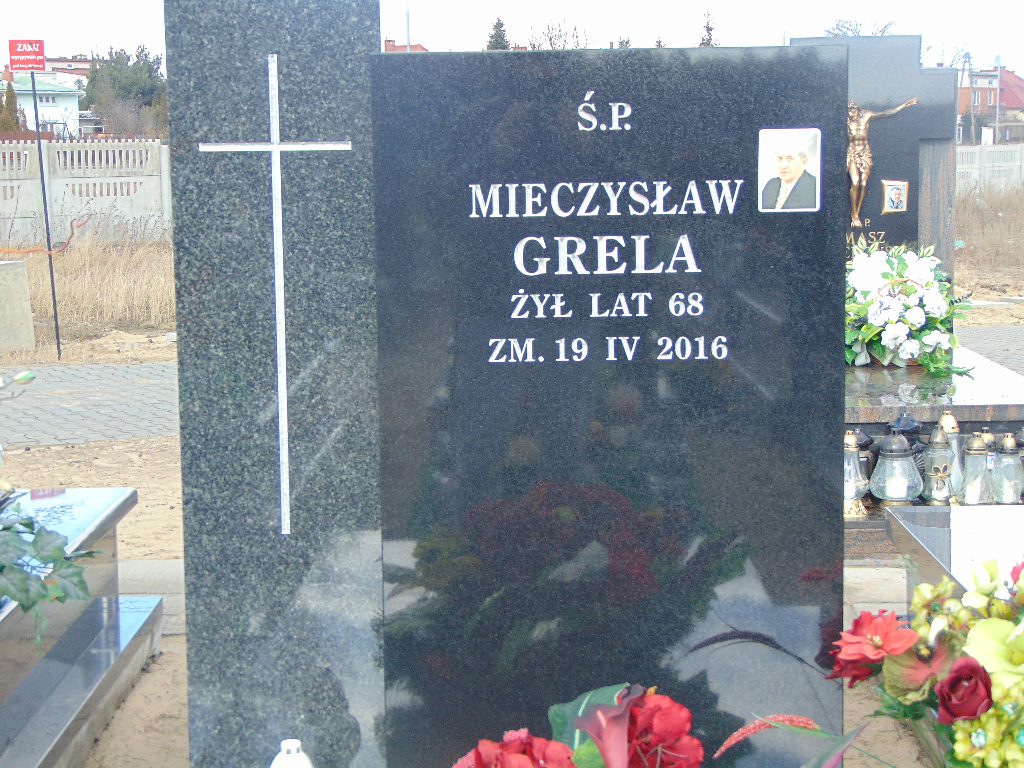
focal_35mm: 71
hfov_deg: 27.4
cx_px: 512
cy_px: 384
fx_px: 2100
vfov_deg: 20.7
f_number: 3.7
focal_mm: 12.8
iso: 80
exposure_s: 1/125
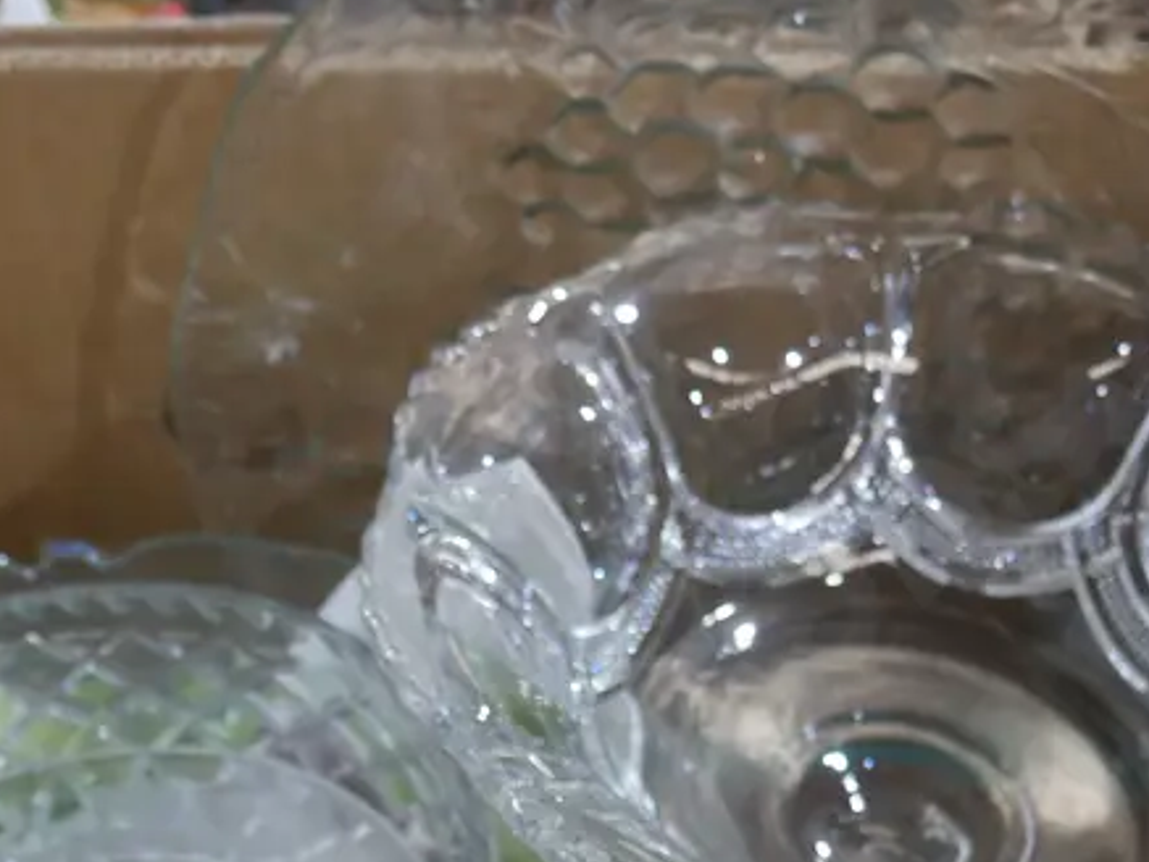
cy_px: 842
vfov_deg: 19.2
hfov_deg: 26.0
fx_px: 2490
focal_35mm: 75
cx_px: 502
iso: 1250
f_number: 3.6
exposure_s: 1/60
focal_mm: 16
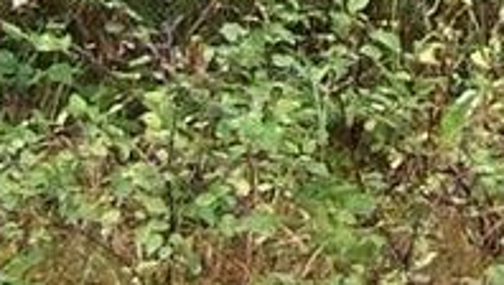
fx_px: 3814
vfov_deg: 4.0
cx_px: 1091
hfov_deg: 7.2
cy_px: -934
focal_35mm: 285
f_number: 2.8
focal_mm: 6.3
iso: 80
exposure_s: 1/250
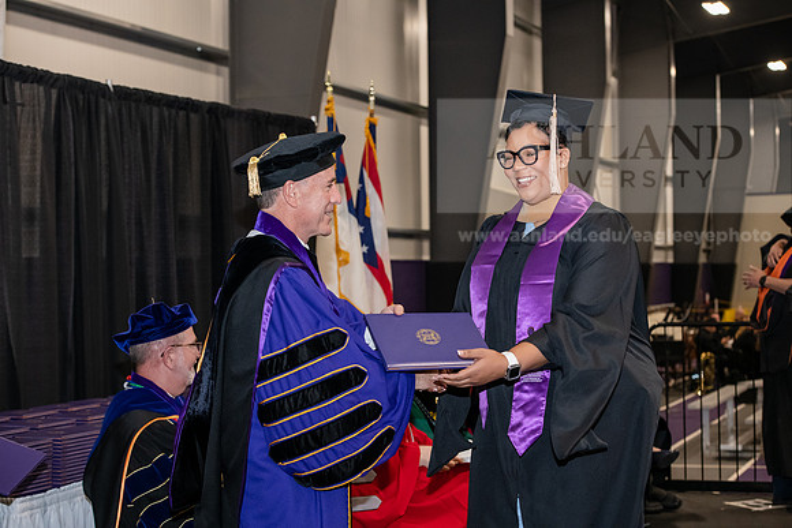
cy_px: 264
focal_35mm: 70
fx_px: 1540
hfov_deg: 28.8
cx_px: 396
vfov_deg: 19.5
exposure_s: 1/200
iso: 2500
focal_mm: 70
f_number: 5.6
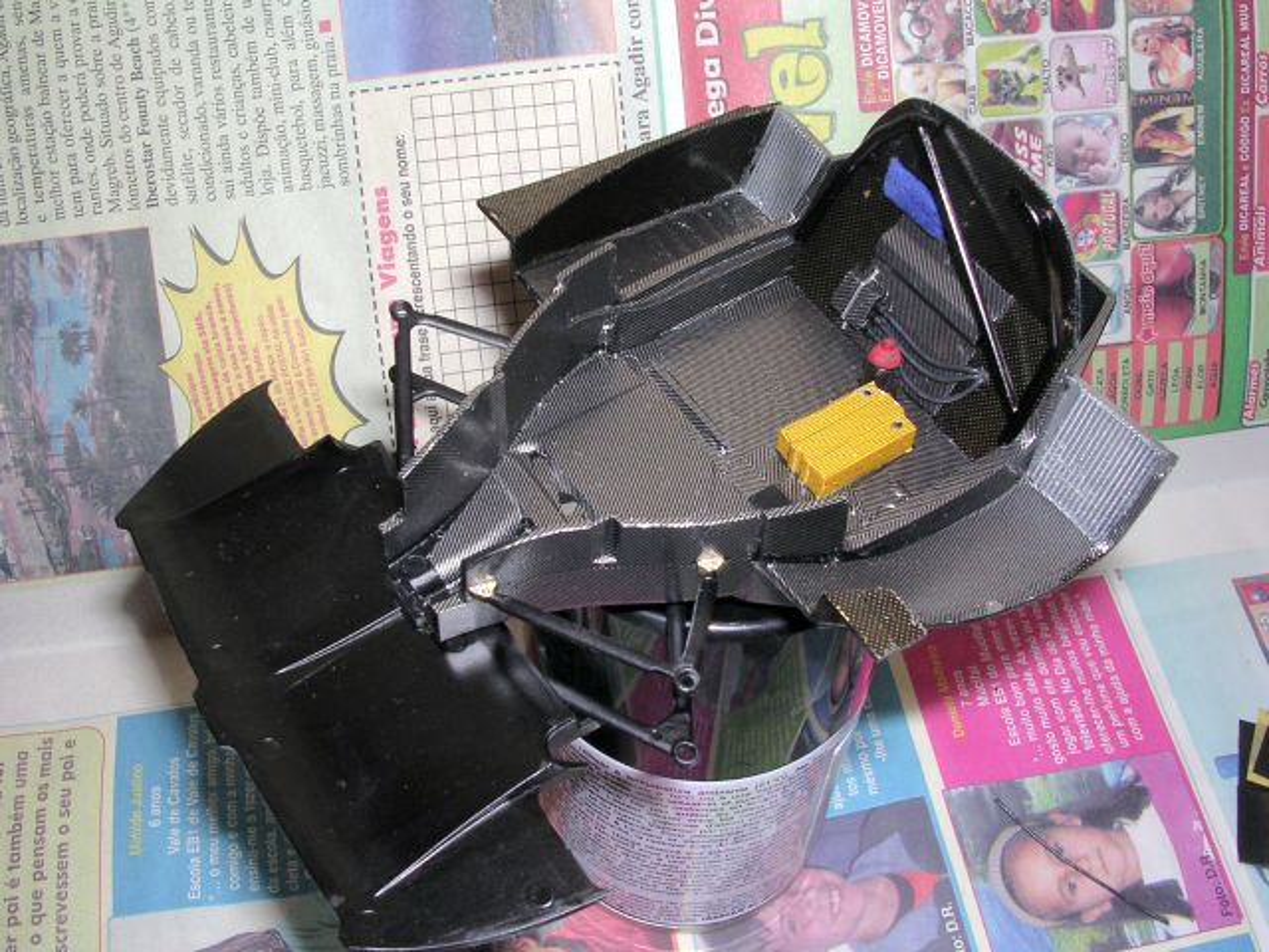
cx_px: 634
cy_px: 476
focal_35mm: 38
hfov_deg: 49.0
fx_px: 1393
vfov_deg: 37.7
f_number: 5.6
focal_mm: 5.8
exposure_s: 1/60.1
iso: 100
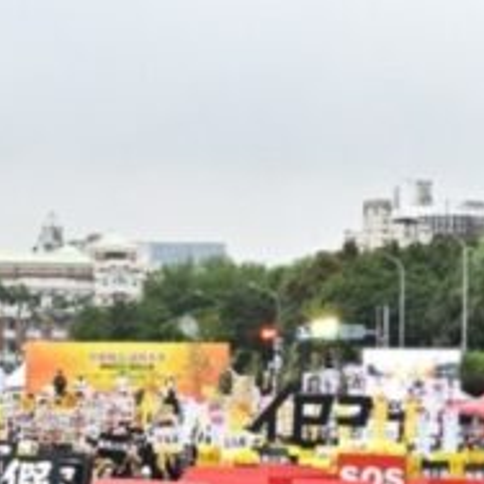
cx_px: 219
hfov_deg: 12.4
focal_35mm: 141
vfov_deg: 12.0
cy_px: 611
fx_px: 2235
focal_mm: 30.5
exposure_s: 1/80
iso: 1600
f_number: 14
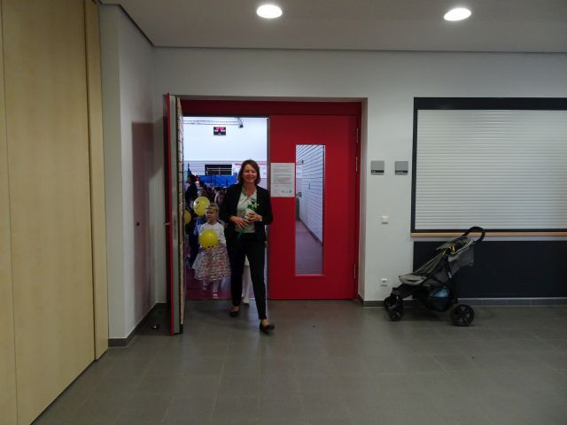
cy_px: 212
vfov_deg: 56.8
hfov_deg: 71.6
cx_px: 284
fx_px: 393
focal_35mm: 24
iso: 320
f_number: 3.5
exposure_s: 1/30
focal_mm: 4.1
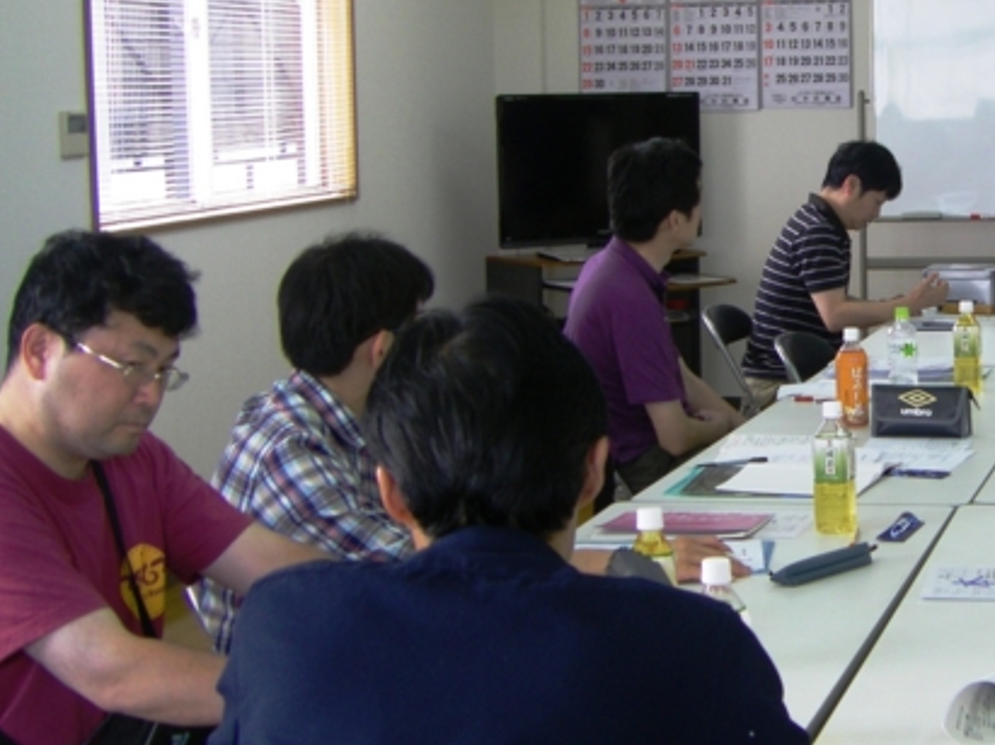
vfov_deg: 19.9
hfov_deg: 25.3
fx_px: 2126
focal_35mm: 74
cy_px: 295
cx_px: 956
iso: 64
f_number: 3.5
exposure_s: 1/50
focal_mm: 6.3
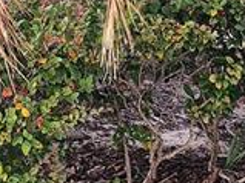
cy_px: -211
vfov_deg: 8.9
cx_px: 3
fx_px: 1096
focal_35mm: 155
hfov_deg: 12.6
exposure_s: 1/769
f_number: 1.8
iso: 50
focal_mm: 5
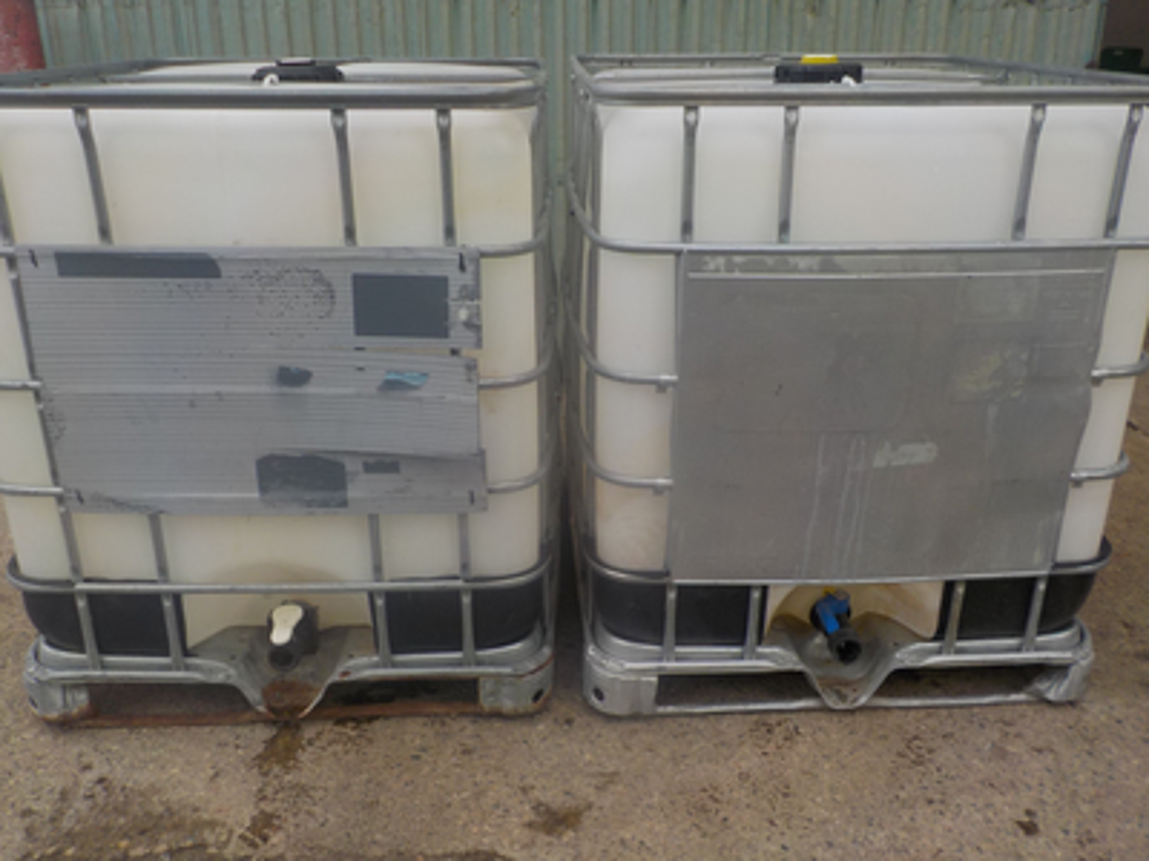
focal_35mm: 30
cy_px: 430
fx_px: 996
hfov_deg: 60.0
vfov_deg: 46.8
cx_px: 574
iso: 125
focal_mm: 4.1
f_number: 3.3
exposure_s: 1/125
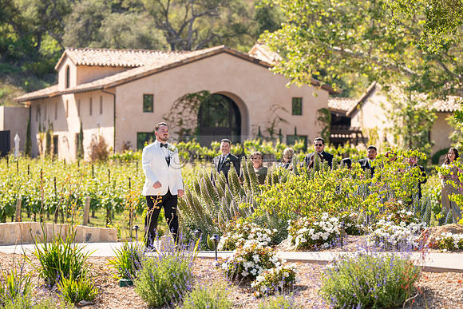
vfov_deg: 6.9
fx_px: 2573
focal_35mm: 200
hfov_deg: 10.3
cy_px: 154
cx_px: 232
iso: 200
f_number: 4.5
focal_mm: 200
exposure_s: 1/800
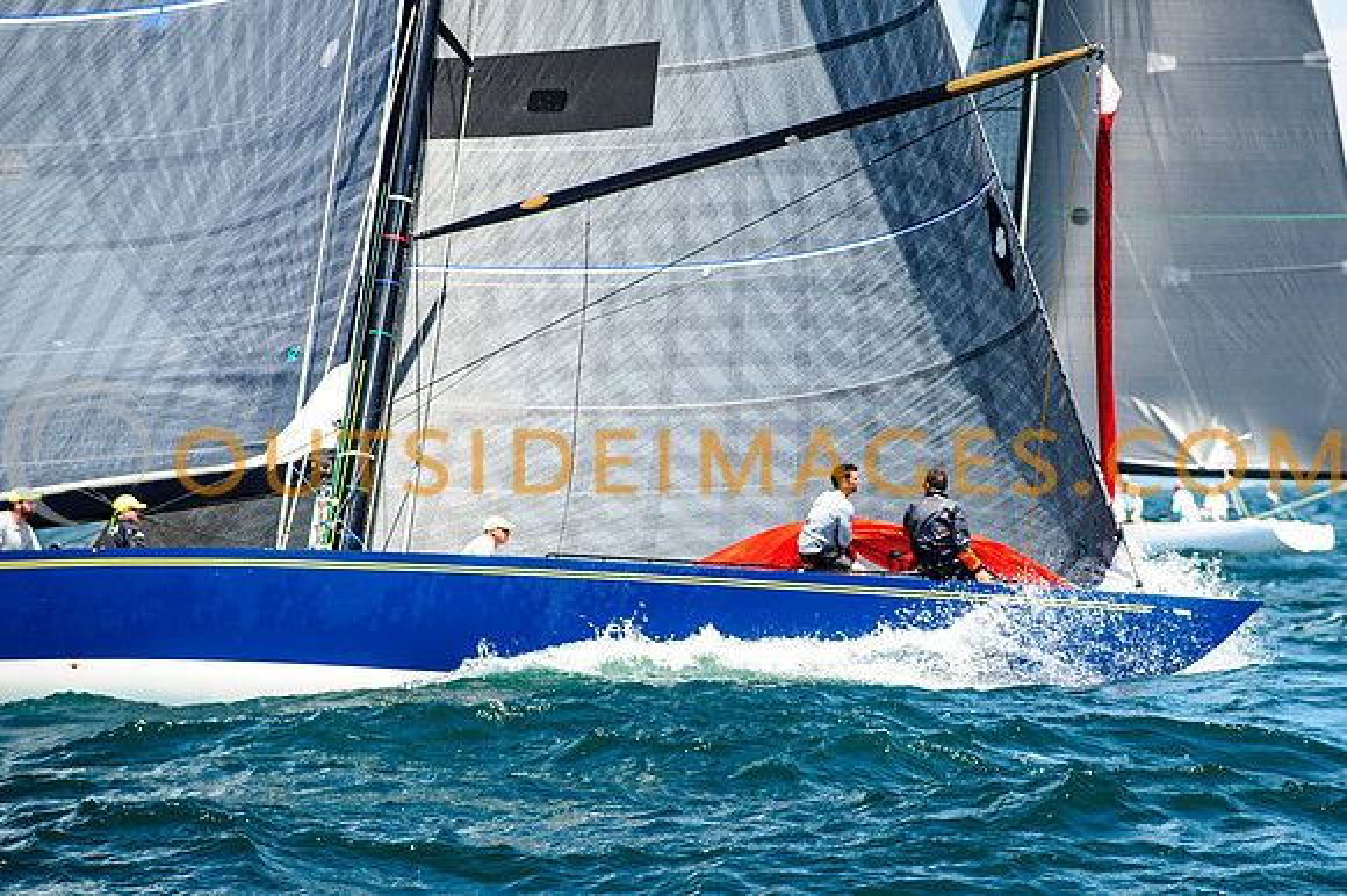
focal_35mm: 246
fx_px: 9206
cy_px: 456
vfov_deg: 5.6
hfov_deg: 8.4
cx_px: 816
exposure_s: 1/1250
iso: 320
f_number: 5
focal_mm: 200
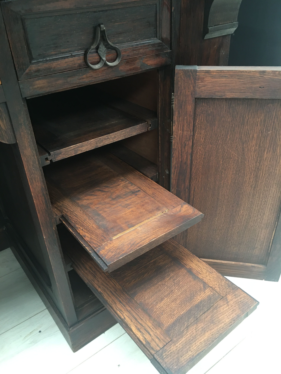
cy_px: 187
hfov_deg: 48.2
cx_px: 140
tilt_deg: -33.1
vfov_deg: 61.7
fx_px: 314
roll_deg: +2.5
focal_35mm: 29
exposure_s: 1/17
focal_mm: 4.15
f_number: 2.2
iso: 80
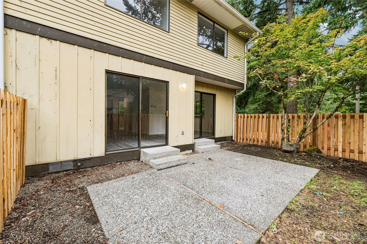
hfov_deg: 100.4
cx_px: 184
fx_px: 153
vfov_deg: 77.3
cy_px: 122
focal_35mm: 15
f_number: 9
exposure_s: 1/30
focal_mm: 10
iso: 320
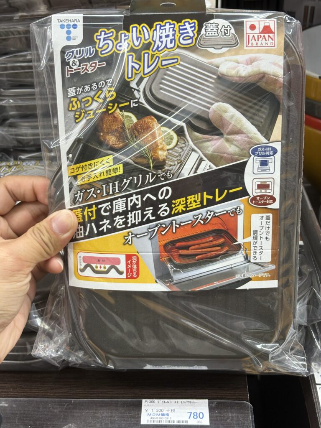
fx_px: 643
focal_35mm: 52
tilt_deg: -31.4
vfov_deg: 36.8
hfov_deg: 28.0
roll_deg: +2.3
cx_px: 160
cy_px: 214
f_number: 1.6
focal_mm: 5.96
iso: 100
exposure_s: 1/50
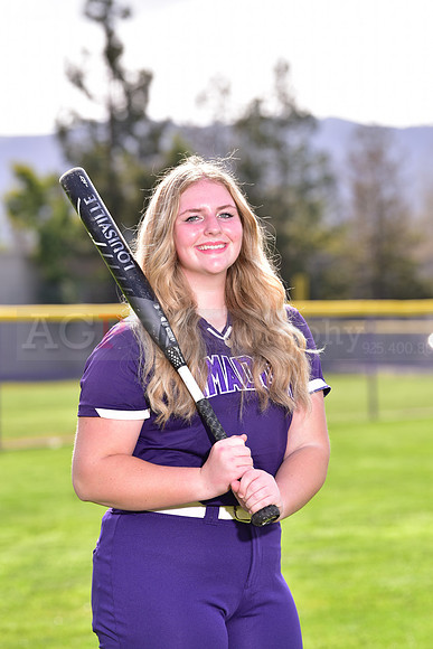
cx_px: 216
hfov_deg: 9.2
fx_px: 2704
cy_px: 324
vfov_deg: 13.7
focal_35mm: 150
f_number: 5
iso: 100
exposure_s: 1/250
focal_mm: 150
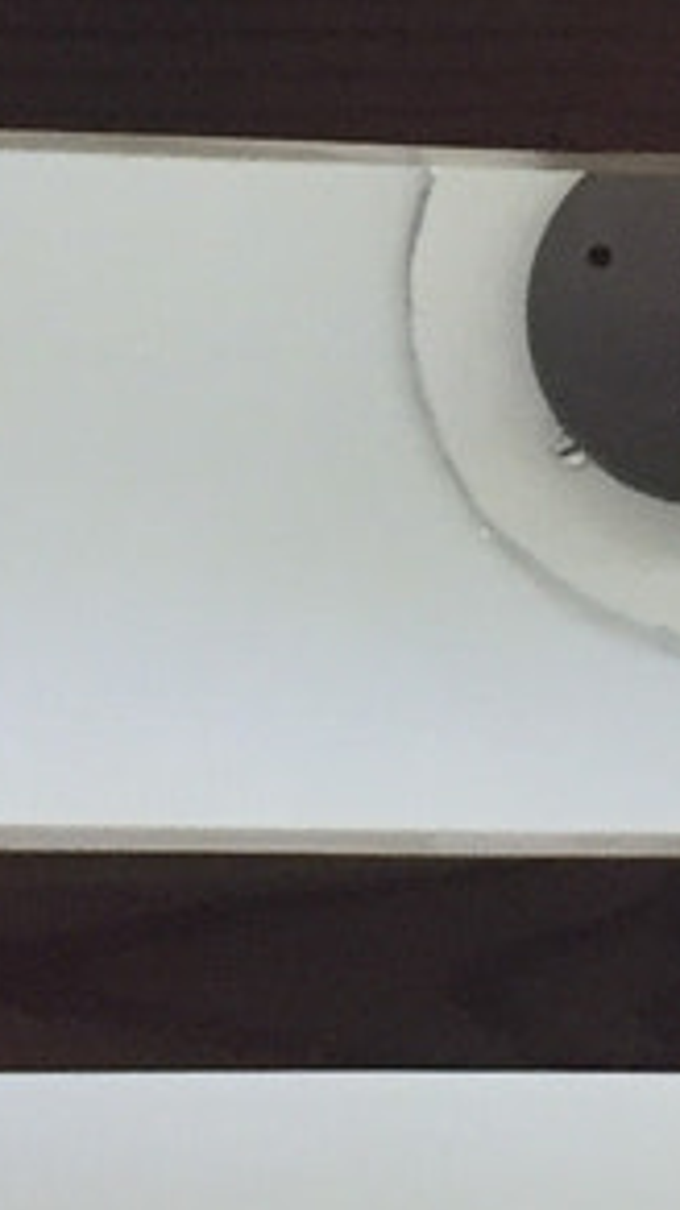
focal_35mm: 173
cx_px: 900
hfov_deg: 6.9
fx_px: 5552
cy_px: 62
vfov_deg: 12.3
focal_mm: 4.15
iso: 64
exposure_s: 1/33
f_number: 2.2
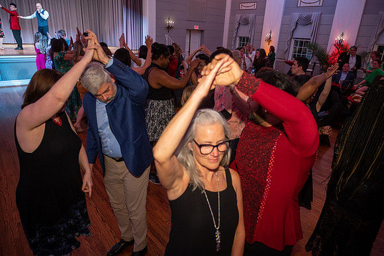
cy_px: 128
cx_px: 192
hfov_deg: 73.6
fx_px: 257
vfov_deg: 53.1
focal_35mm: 24
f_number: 4
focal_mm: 24
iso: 1600
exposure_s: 1/60
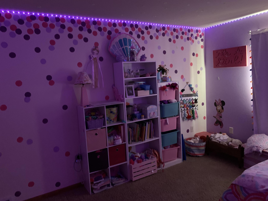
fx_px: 201
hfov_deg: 67.3
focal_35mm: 26
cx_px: 134
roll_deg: +3.8
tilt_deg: -5.4
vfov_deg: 53.1
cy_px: 100
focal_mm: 4.25
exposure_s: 1/19
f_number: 1.8
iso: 800
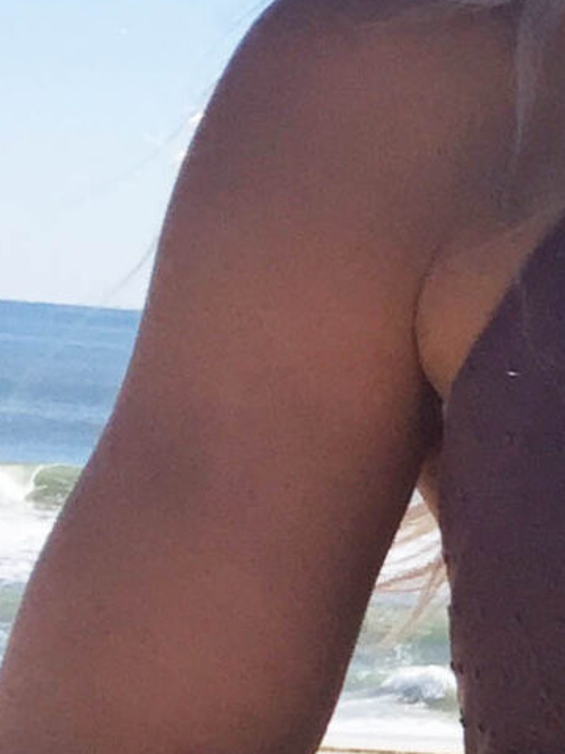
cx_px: 1374
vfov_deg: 11.6
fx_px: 3375
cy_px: 1426
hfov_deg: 8.7
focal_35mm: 155
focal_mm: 4.15
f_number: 2.2
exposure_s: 1/2825
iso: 32
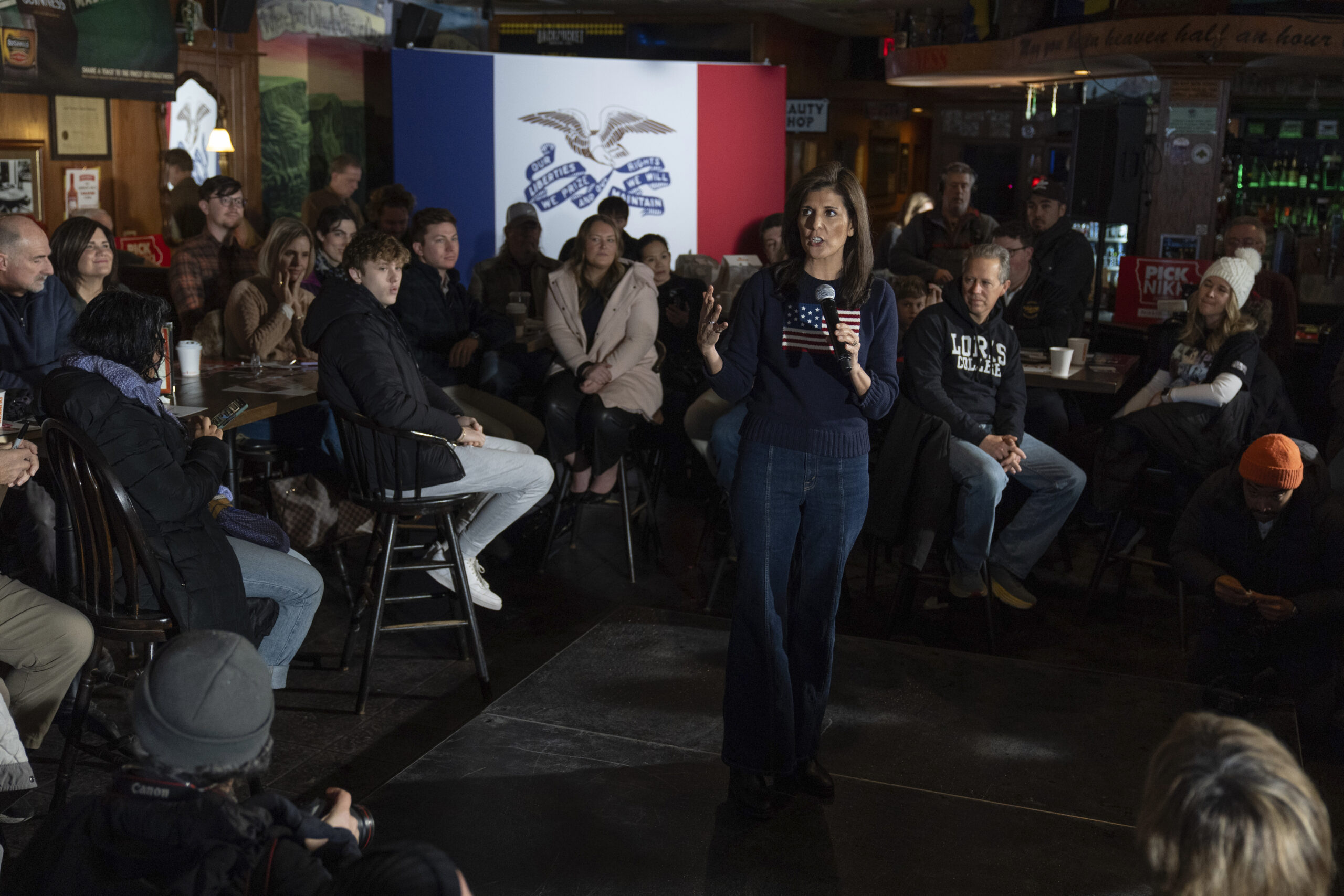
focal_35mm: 38
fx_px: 1419
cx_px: 672
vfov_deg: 35.1
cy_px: 448
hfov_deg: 50.7
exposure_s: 1/500
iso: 2500
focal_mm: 38
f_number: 2.8
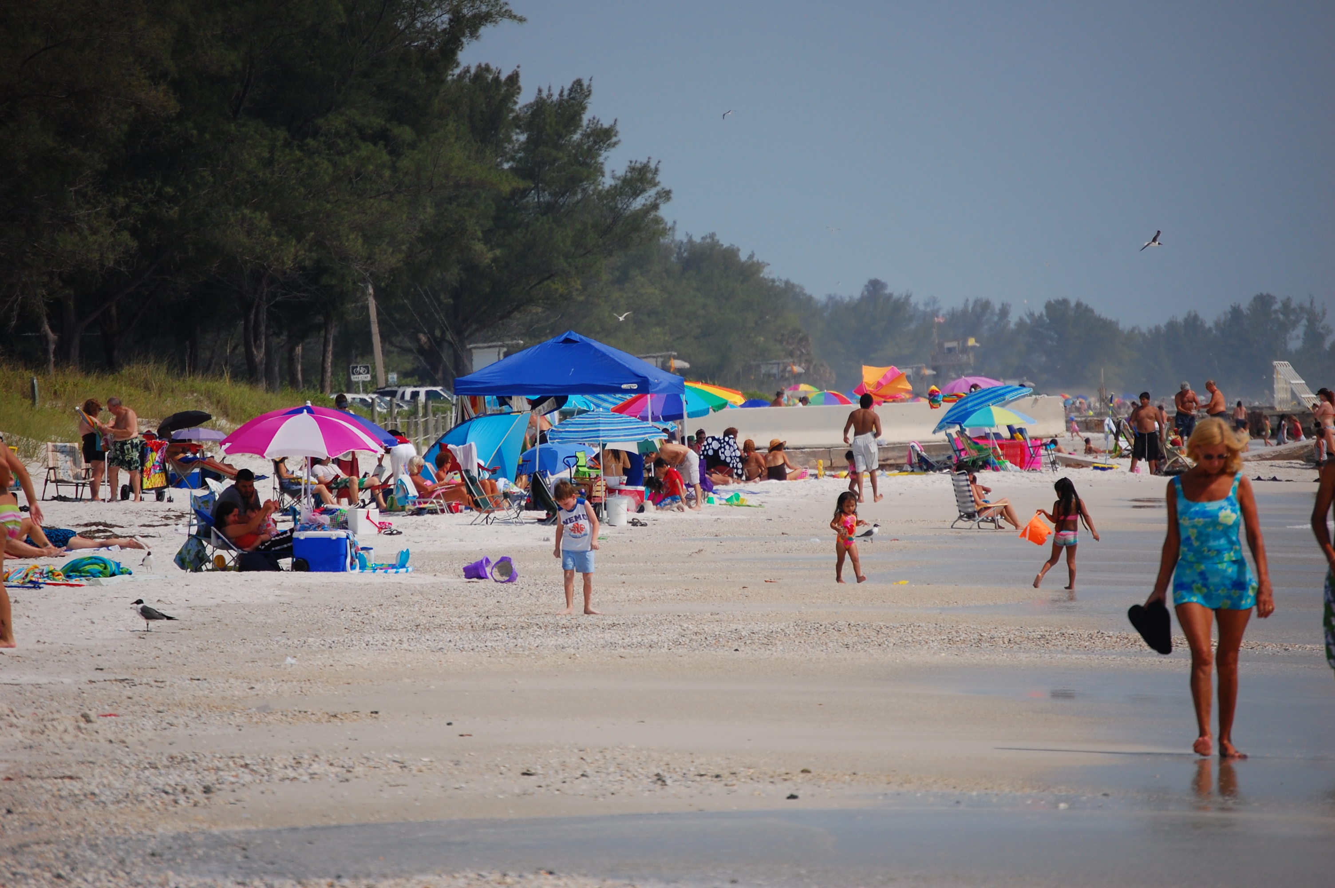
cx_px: 668
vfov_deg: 4.6
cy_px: 444
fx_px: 11115
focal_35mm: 300
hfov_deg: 6.9
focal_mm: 200
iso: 200
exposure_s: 1/2000
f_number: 5.6
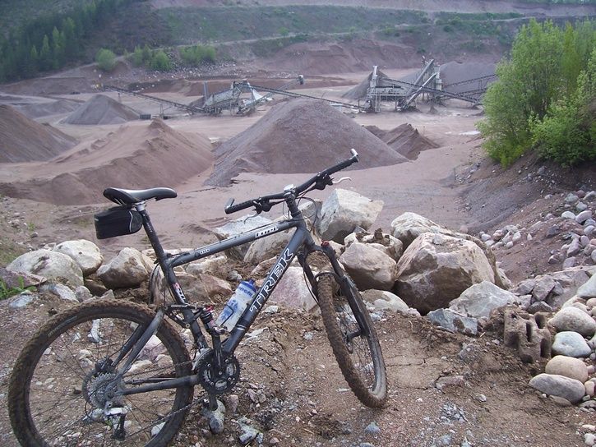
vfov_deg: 41.8
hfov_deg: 53.9
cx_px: 298
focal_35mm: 34
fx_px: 585
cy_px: 224
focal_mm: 5.6
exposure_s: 1/250
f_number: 2.7
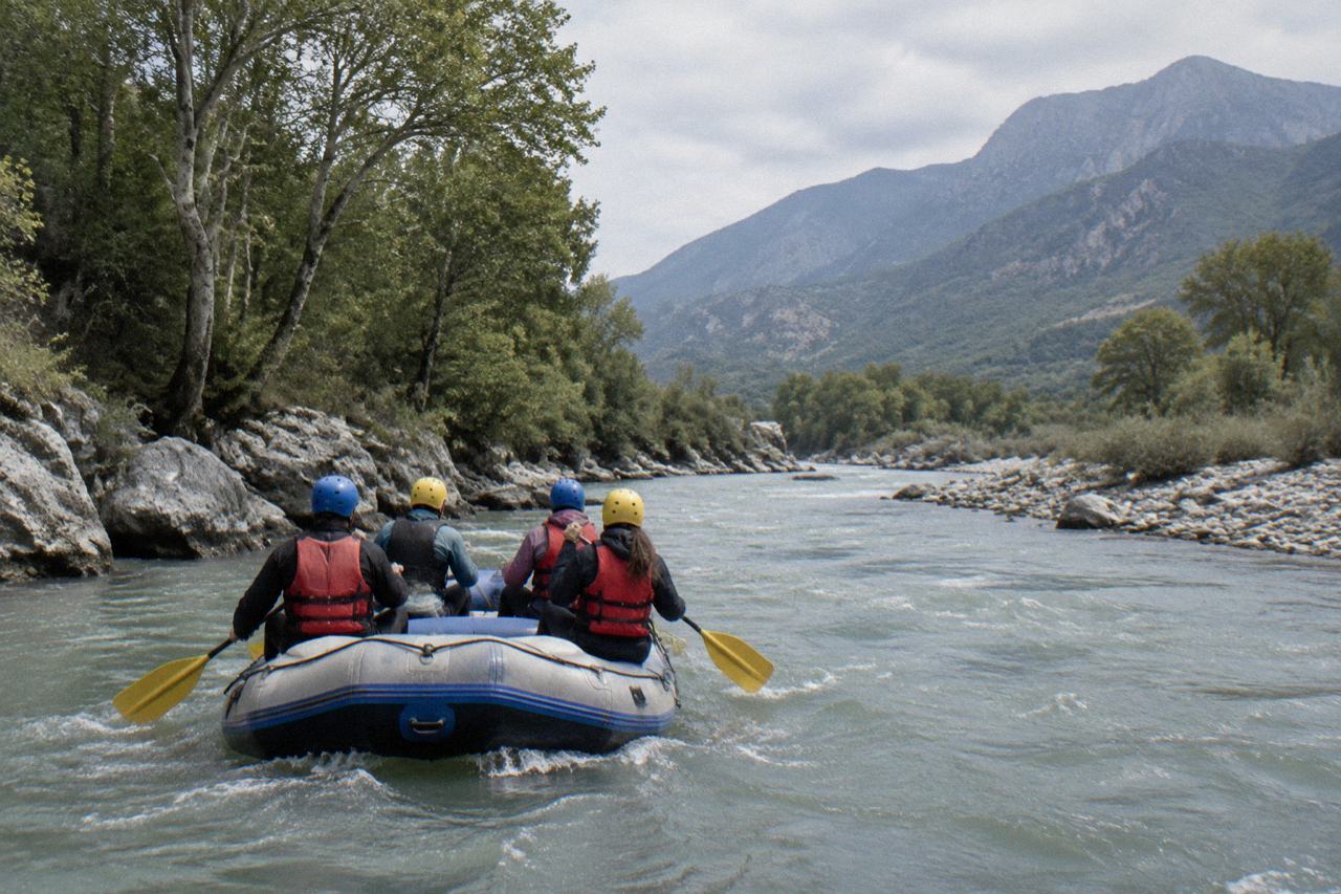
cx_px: 670
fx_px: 1303
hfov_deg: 54.4
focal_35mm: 35
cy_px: 447
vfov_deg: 37.8
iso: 400
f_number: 5
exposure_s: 1/1000
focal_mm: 35
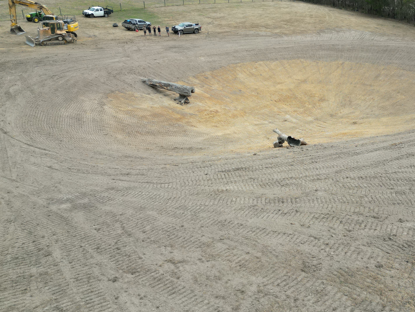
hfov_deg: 52.7
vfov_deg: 41.8
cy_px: 155
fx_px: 408
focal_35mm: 34
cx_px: 285
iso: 100
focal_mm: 6.72
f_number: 1.7
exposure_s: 1/2000
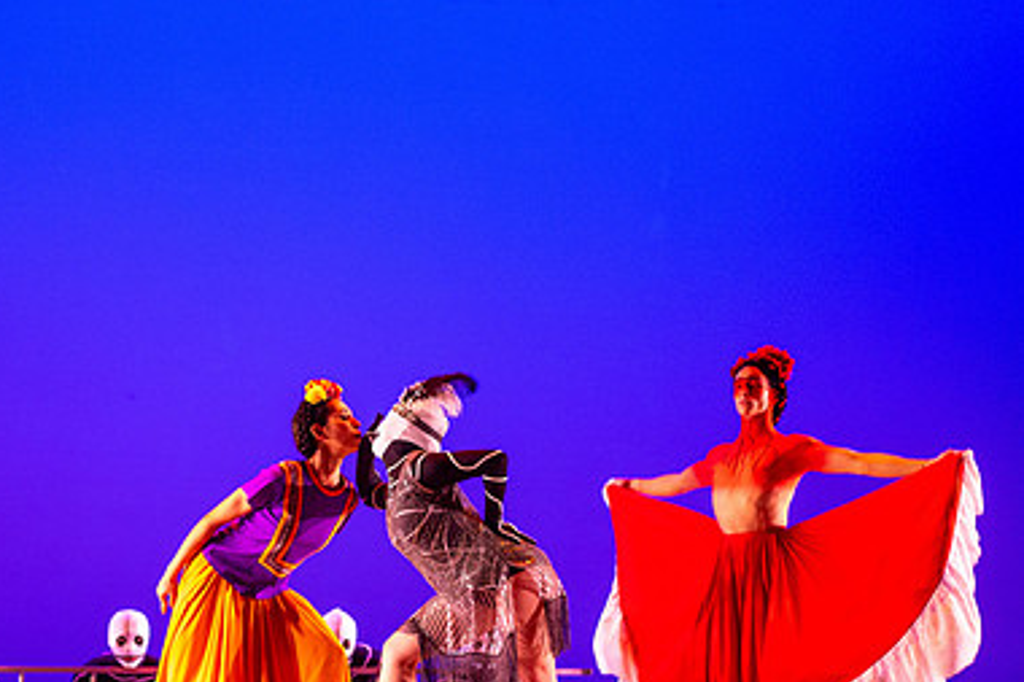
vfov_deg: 16.2
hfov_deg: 23.9
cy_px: 497
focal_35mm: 84
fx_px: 2388
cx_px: 248
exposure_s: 1/200
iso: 800
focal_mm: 55
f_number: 1.8
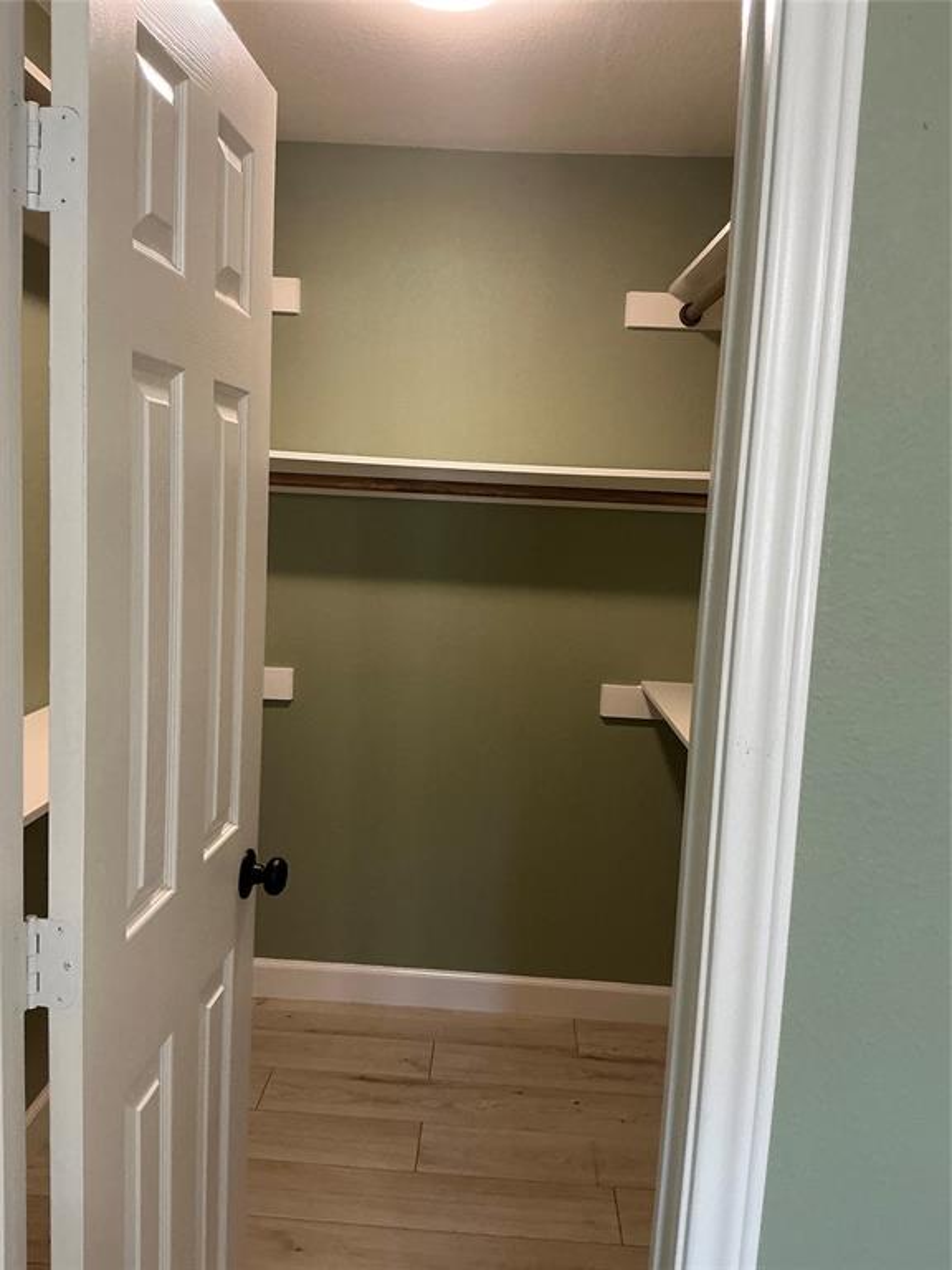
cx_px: 476
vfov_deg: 63.4
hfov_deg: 49.7
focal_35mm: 28
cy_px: 635
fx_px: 1027
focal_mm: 3
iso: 125
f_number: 1.8
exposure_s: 1/60
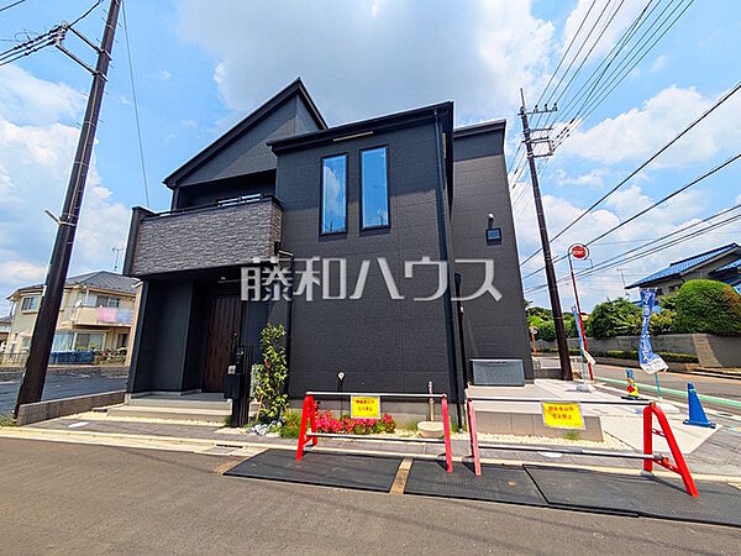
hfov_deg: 102.1
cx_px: 370
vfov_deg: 85.7
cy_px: 278
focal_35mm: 14
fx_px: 300
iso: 50
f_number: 2.2
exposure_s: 1/2404
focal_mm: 1.83
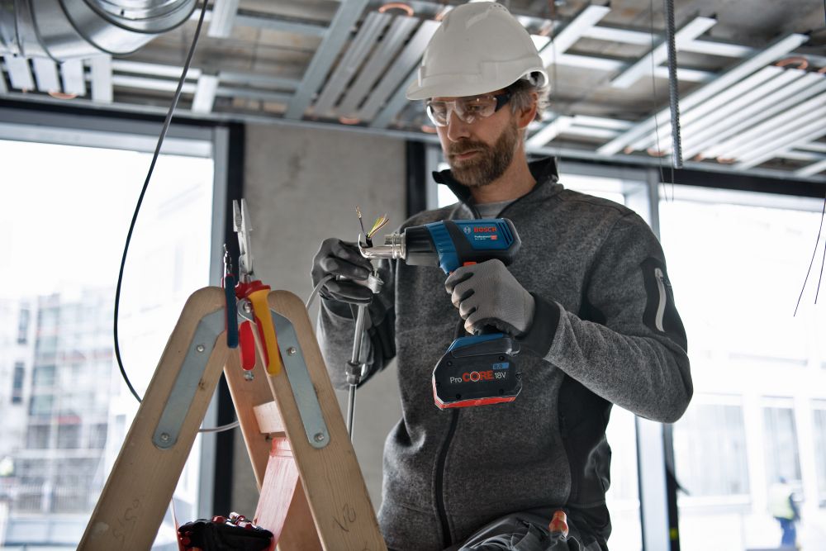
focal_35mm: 40
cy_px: 276
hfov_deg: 48.5
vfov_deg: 33.4
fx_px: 918
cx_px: 413
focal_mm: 40
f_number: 2.8
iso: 640
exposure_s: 1/160
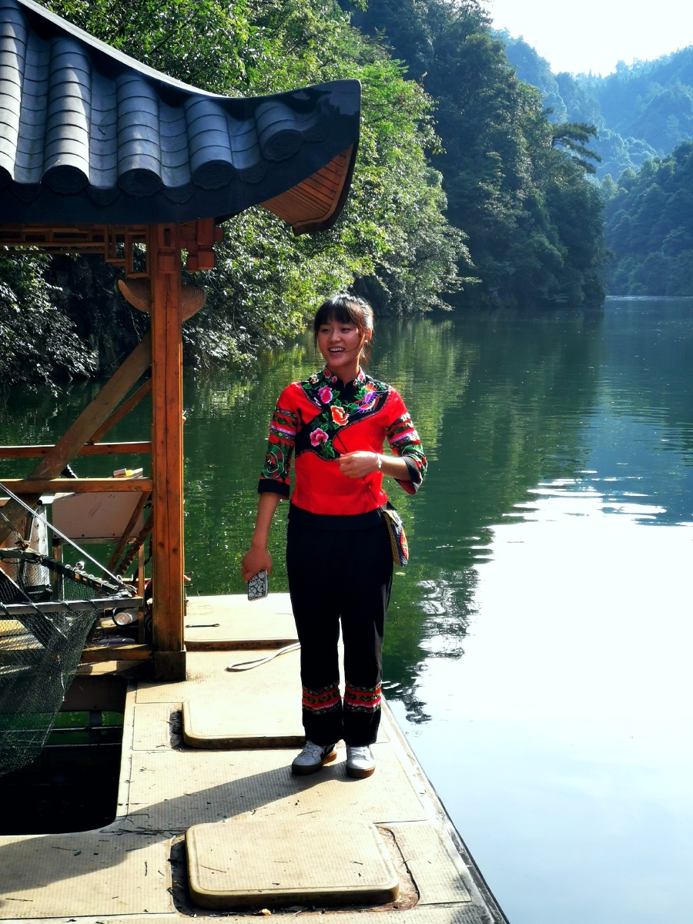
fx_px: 1628
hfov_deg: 24.0
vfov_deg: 31.7
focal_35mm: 61
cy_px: 462
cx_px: 346
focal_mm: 3.95
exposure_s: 1/377
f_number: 2.4
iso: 50
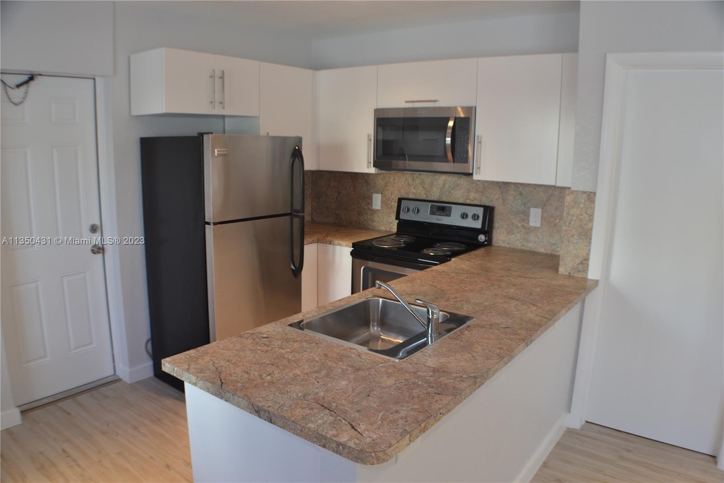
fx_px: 663
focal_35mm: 33
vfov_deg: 40.0
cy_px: 242
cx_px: 362
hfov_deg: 57.2
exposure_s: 1/13
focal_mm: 22
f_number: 5
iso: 100
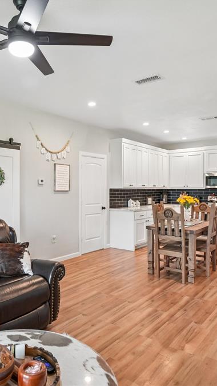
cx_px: 59
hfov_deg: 41.9
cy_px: 192
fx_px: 276
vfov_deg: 69.8
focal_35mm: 27
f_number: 8
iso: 400
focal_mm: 17
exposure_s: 1/6
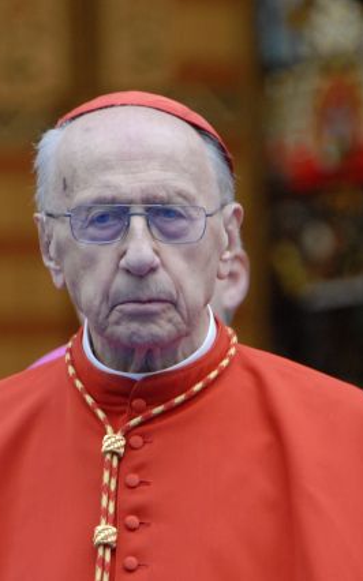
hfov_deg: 2.3
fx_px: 9108
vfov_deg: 3.7
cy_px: 290
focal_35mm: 575
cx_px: 153
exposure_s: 1/60
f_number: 6.3
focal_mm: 250
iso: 1000
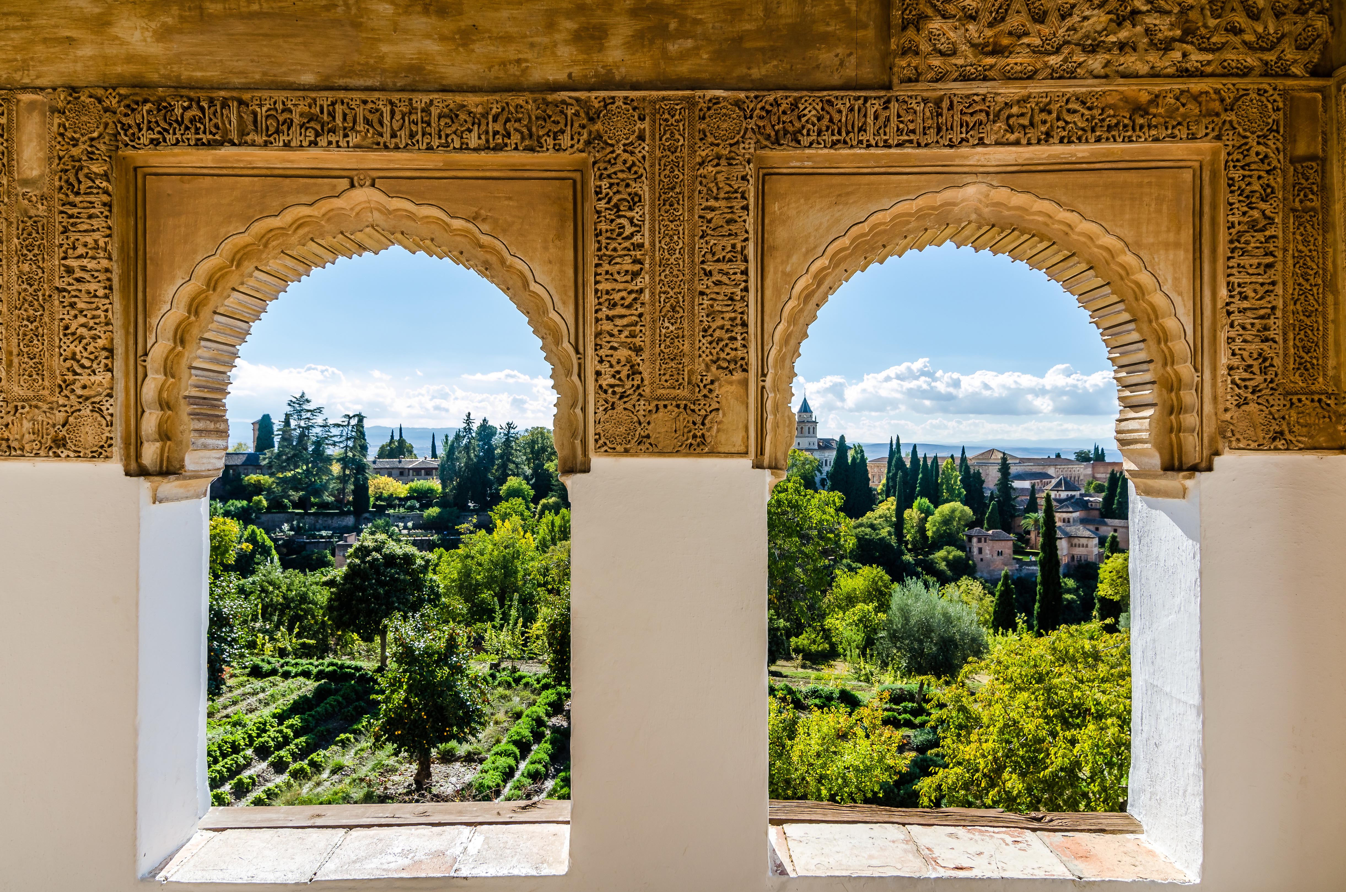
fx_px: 895
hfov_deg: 73.9
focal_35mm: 24
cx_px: 673
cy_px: 446
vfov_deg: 52.9
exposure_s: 1/100
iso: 100
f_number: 7.1
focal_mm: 16
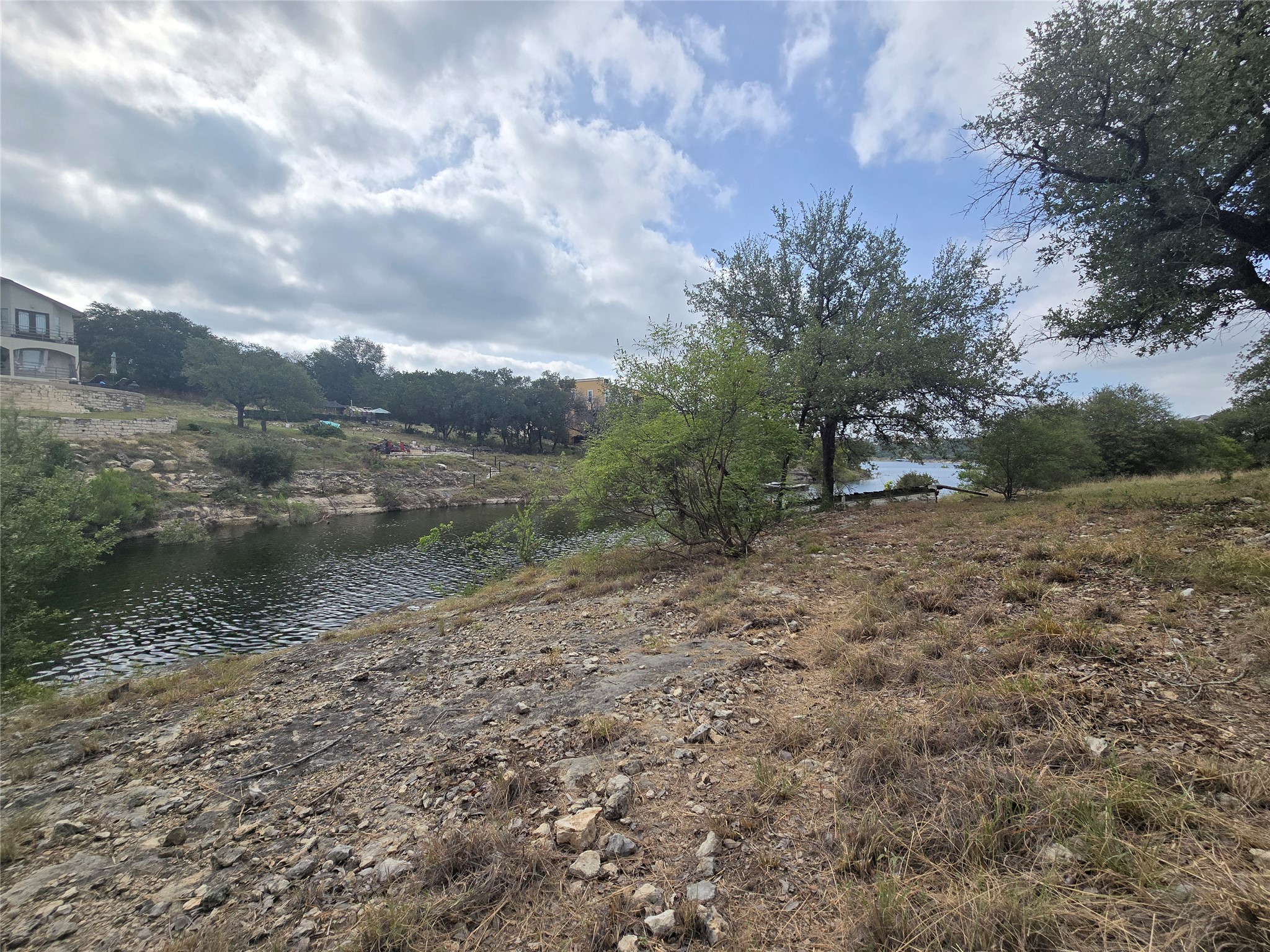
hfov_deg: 106.2
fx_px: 477
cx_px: 635
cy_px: 476
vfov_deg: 89.9
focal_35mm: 13
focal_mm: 2.2
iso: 50
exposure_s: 1/2157
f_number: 2.2
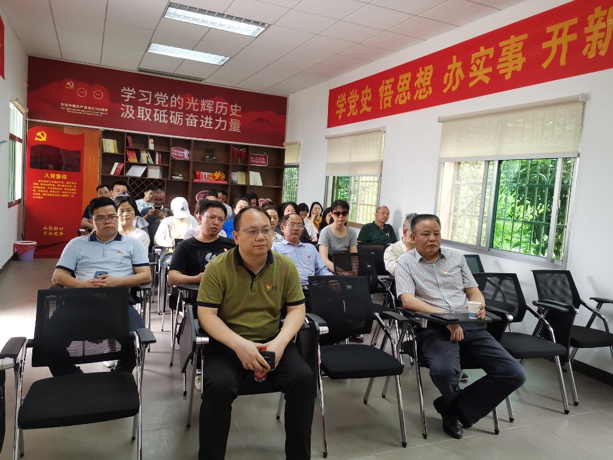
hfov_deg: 65.3
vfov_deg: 51.4
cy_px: 230
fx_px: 478
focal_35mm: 27
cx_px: 306
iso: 250
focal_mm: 4.75
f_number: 1.8
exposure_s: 1/100
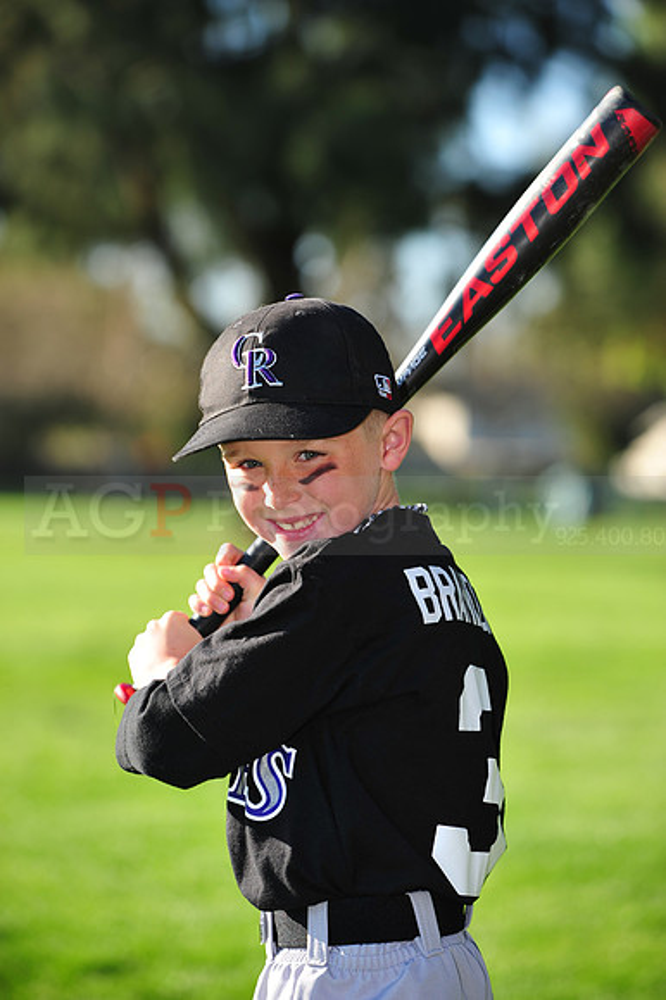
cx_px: 333
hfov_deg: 10.1
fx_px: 3750
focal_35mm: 135
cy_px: 500
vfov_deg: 15.2
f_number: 4.5
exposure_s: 1/640
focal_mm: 135
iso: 200
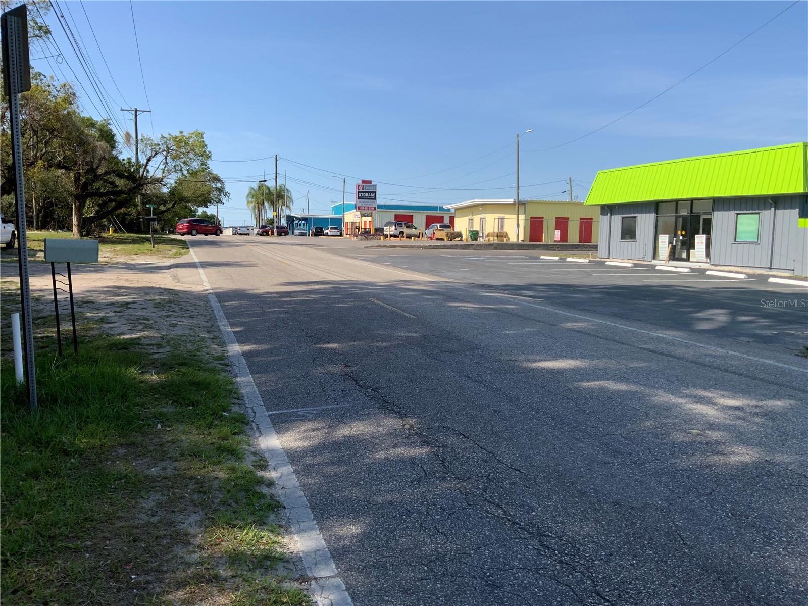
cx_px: 404
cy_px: 303
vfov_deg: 48.2
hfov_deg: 61.7
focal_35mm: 29
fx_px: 677
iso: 16
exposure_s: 1/1451
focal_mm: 3
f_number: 1.8
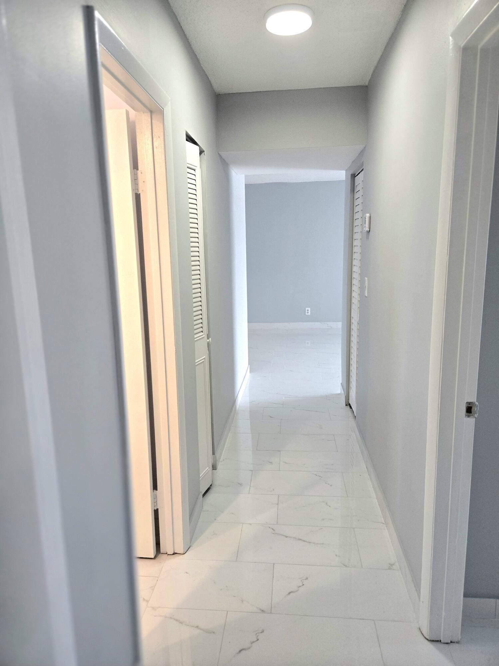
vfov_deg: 73.9
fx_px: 442
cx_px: 250
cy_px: 333
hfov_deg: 58.9
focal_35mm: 23
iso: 200
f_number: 1.8
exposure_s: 1/120
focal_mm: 5.4
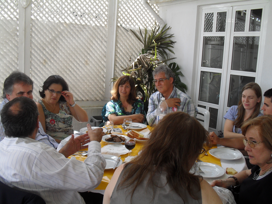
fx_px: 275
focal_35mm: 35
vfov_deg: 40.7
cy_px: 102
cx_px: 136
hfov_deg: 52.6
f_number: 3.2
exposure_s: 1/180
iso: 100
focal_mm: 6.3
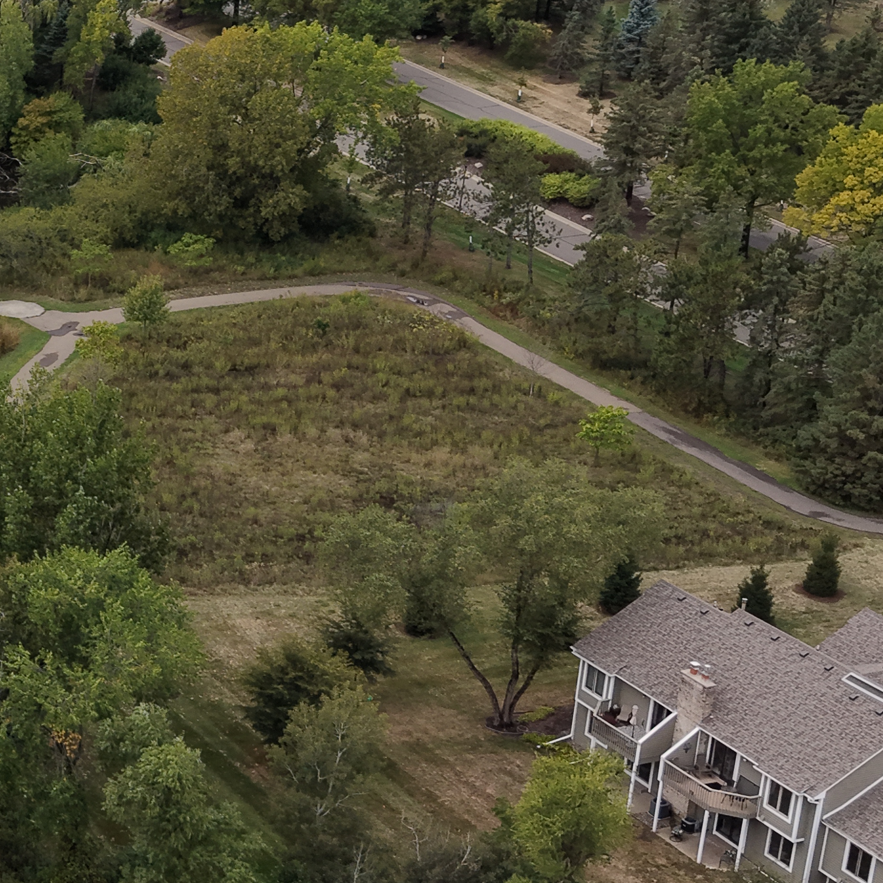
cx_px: -447
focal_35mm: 94
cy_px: 428
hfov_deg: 16.8
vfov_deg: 18.5
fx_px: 2713
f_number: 1.8
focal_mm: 8.67
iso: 200
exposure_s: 1/160
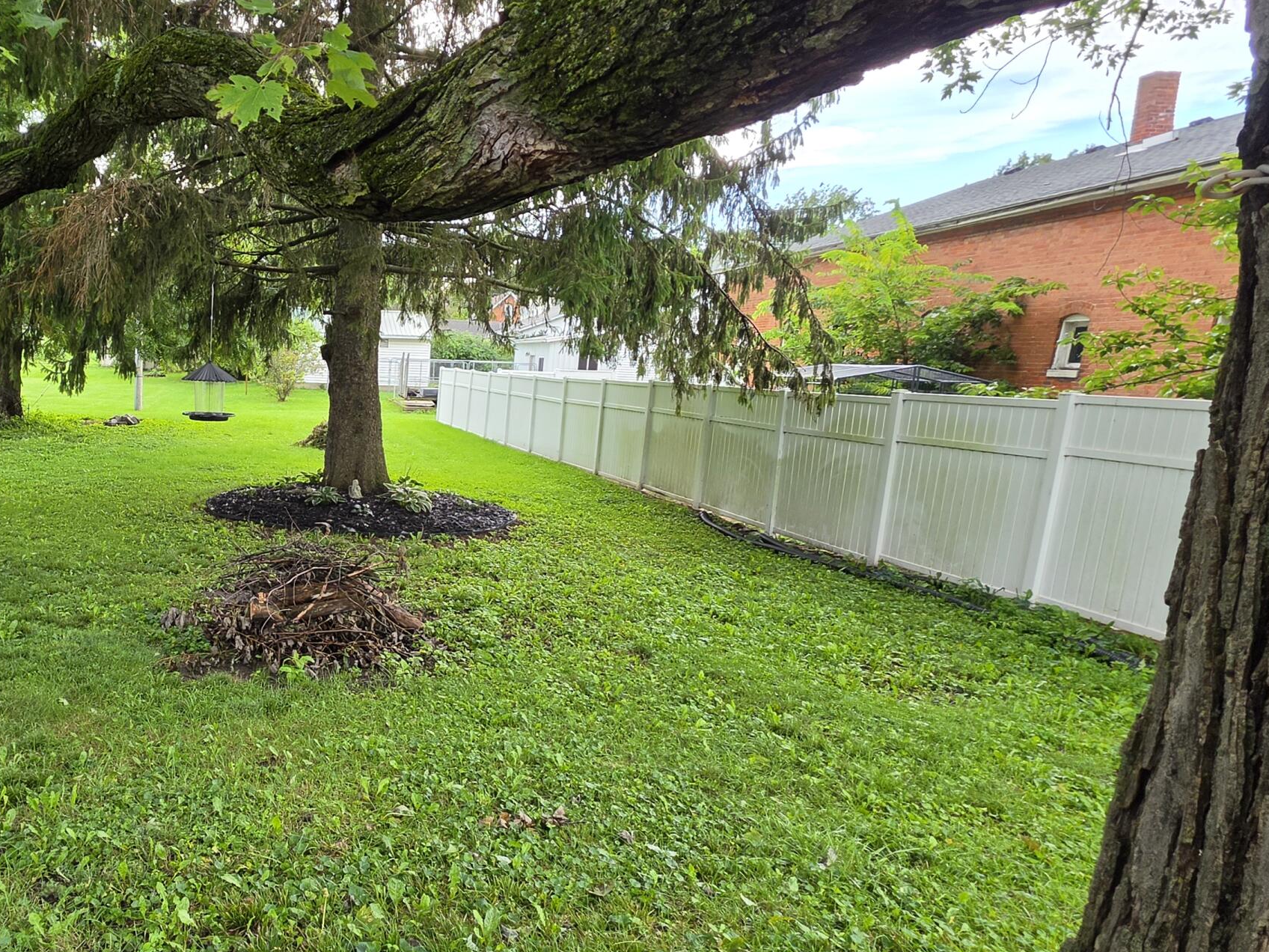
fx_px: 843
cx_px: 302
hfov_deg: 68.6
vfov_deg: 58.8
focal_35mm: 23
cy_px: 507
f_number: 1.9
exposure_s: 1/120
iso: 25
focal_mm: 2.2
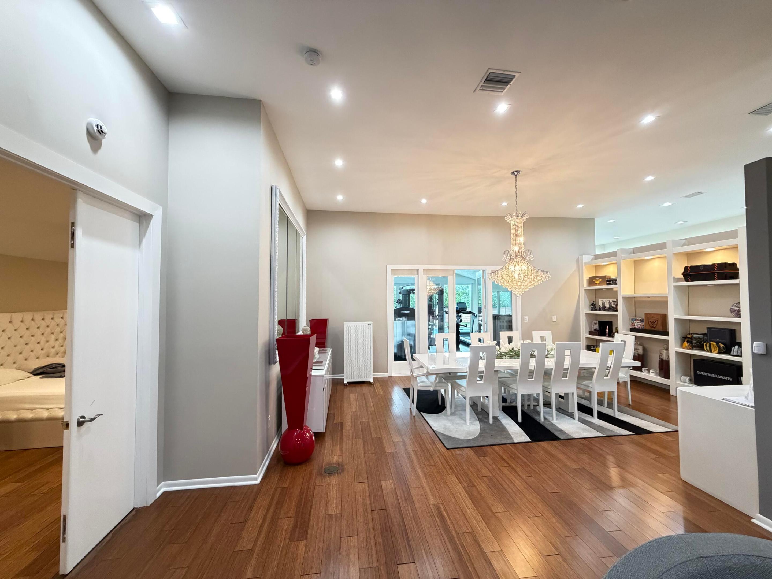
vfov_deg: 85.7
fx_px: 312
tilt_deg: +2.8
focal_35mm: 14
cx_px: 386
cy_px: 290
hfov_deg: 102.1
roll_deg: +0.0
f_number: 2.2
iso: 640
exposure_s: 1/60
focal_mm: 2.22
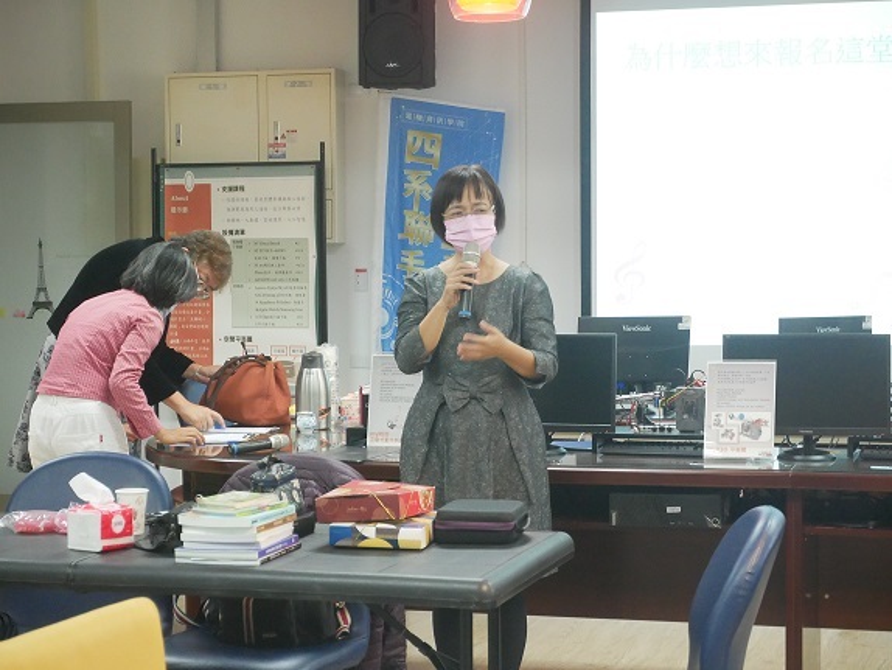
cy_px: 335
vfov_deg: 17.6
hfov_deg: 23.3
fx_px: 2165
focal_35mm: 84
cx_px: 446
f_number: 5.6
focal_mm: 42
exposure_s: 1/60
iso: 3200
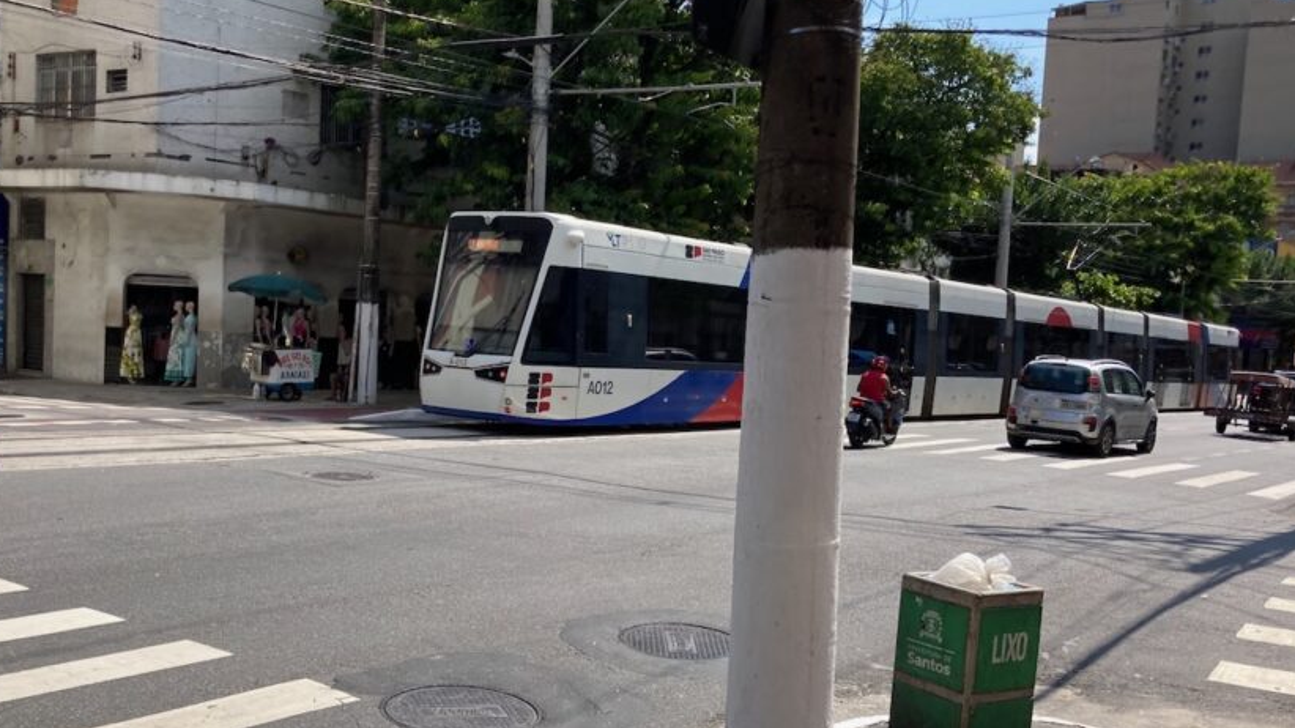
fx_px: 1305
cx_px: 659
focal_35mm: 38
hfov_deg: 52.8
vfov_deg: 31.1
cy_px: 432
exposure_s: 1/1715
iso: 20
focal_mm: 3.99
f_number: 1.8
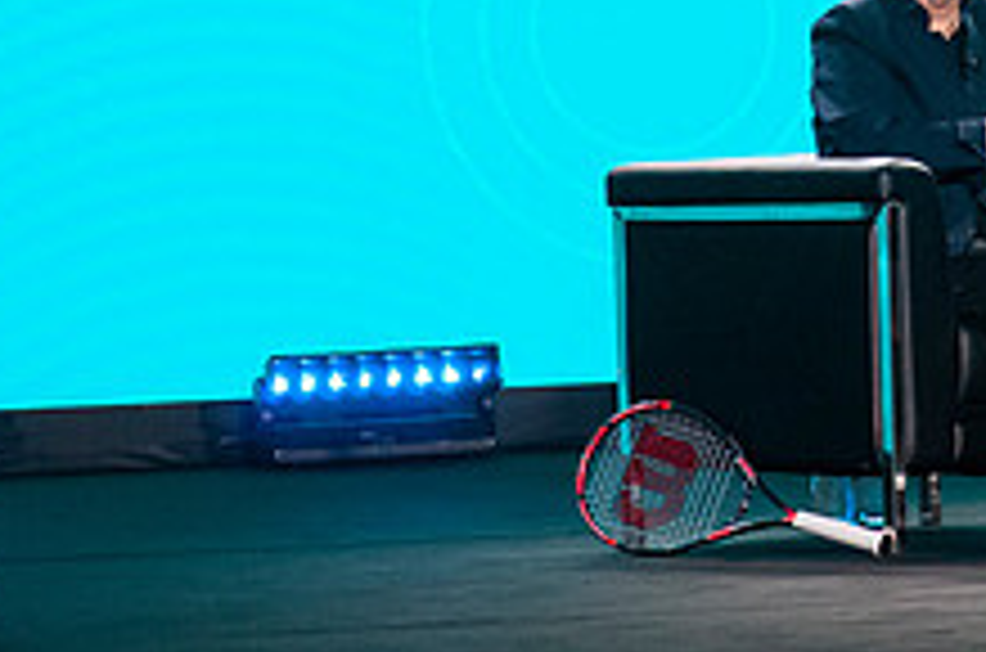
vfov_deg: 4.0
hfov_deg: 6.1
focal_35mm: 338
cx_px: 842
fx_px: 9237
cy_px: -169
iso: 2000
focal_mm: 85
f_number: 5
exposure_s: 1/200
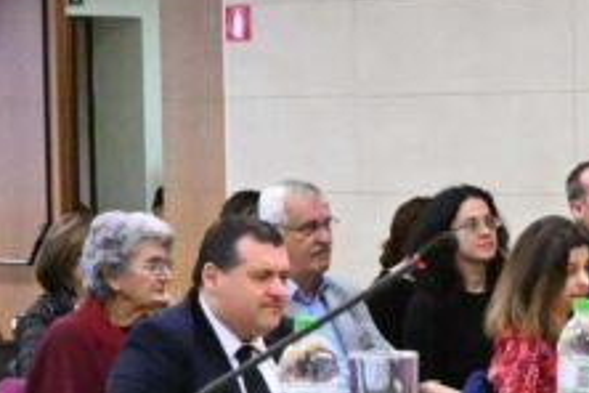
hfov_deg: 11.9
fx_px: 2716
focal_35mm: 166
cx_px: 841
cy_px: 279
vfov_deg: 8.3
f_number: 5.6
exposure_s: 1/200
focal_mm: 24
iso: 11400
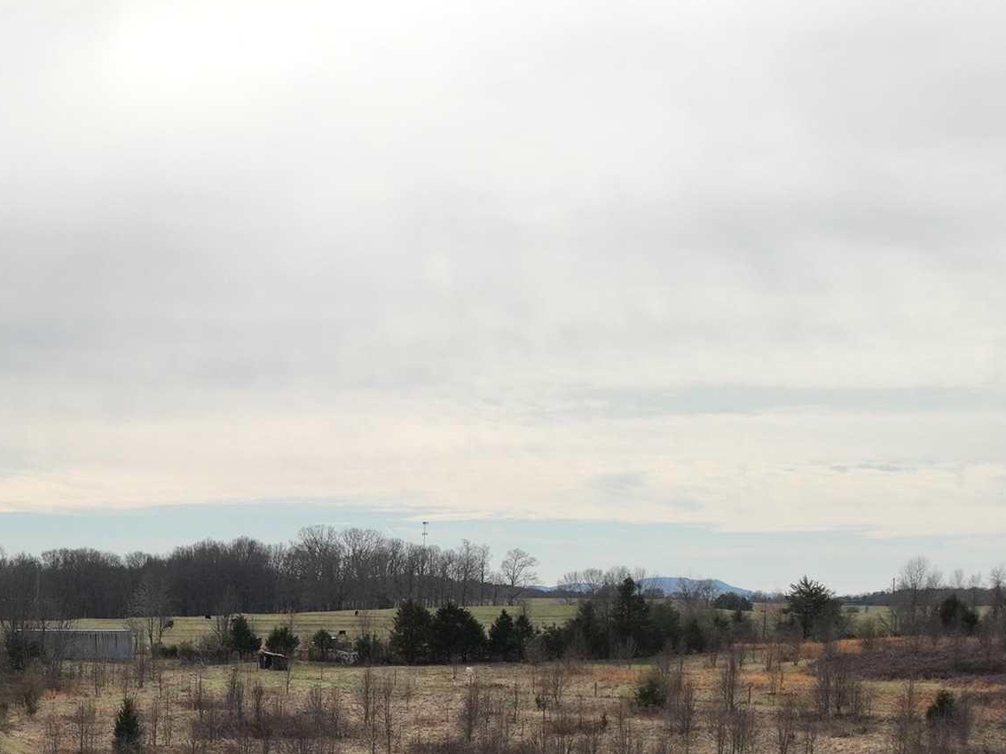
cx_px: 95
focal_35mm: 65
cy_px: 899
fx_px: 1889
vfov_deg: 21.1
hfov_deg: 28.6
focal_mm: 12.29
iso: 190
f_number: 2.8
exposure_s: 1/500
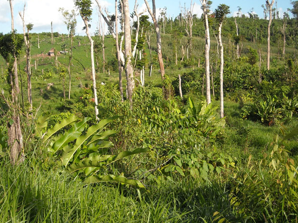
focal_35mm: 47
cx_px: 126
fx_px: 405
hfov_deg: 40.3
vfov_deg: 30.8
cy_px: 96
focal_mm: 5.7
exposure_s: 1/192
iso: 64
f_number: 5.6
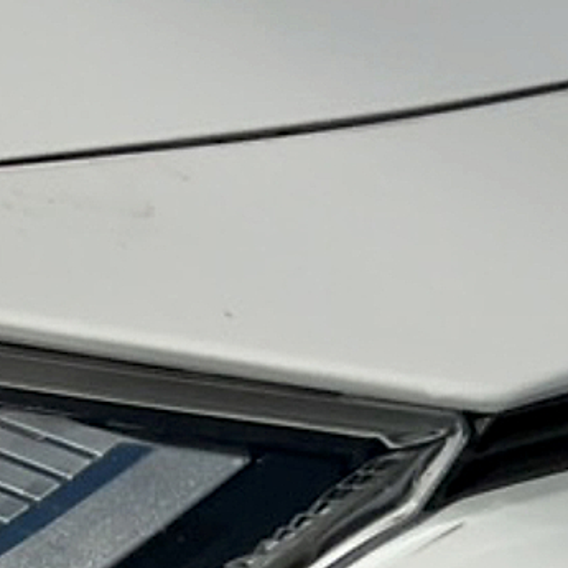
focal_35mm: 123
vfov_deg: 14.0
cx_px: -680
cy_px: 535
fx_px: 2283
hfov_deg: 12.1
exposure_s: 1/8621
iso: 25
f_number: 1.8
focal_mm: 3
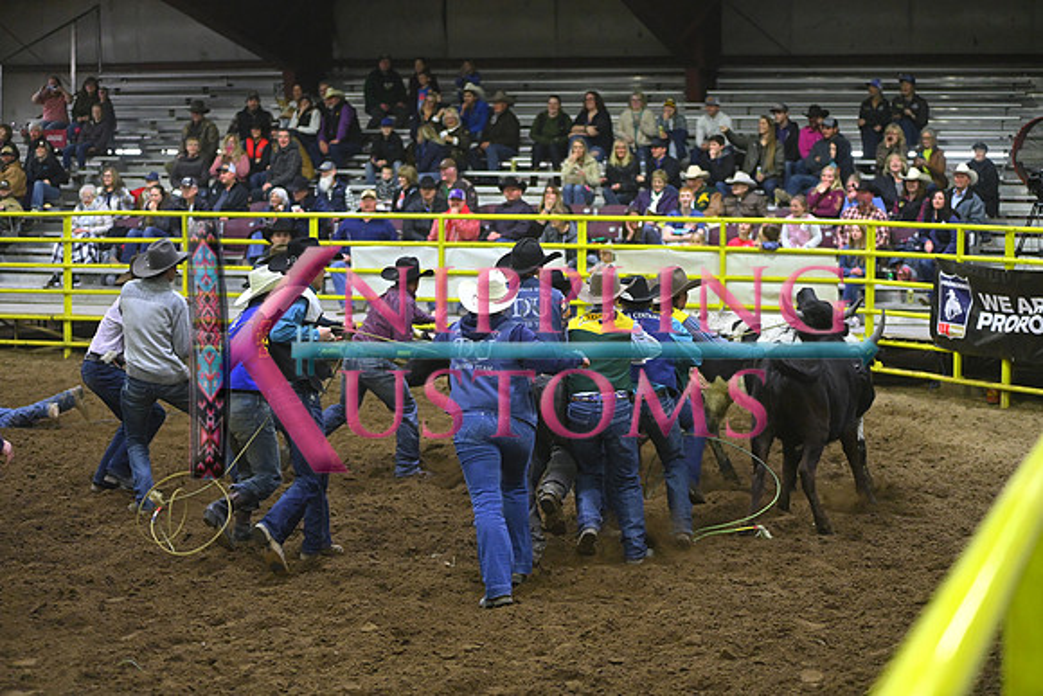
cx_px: 522
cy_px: 348
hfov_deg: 26.0
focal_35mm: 78
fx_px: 2260
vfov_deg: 17.5
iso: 6400
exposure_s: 1/400
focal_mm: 78
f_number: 2.8
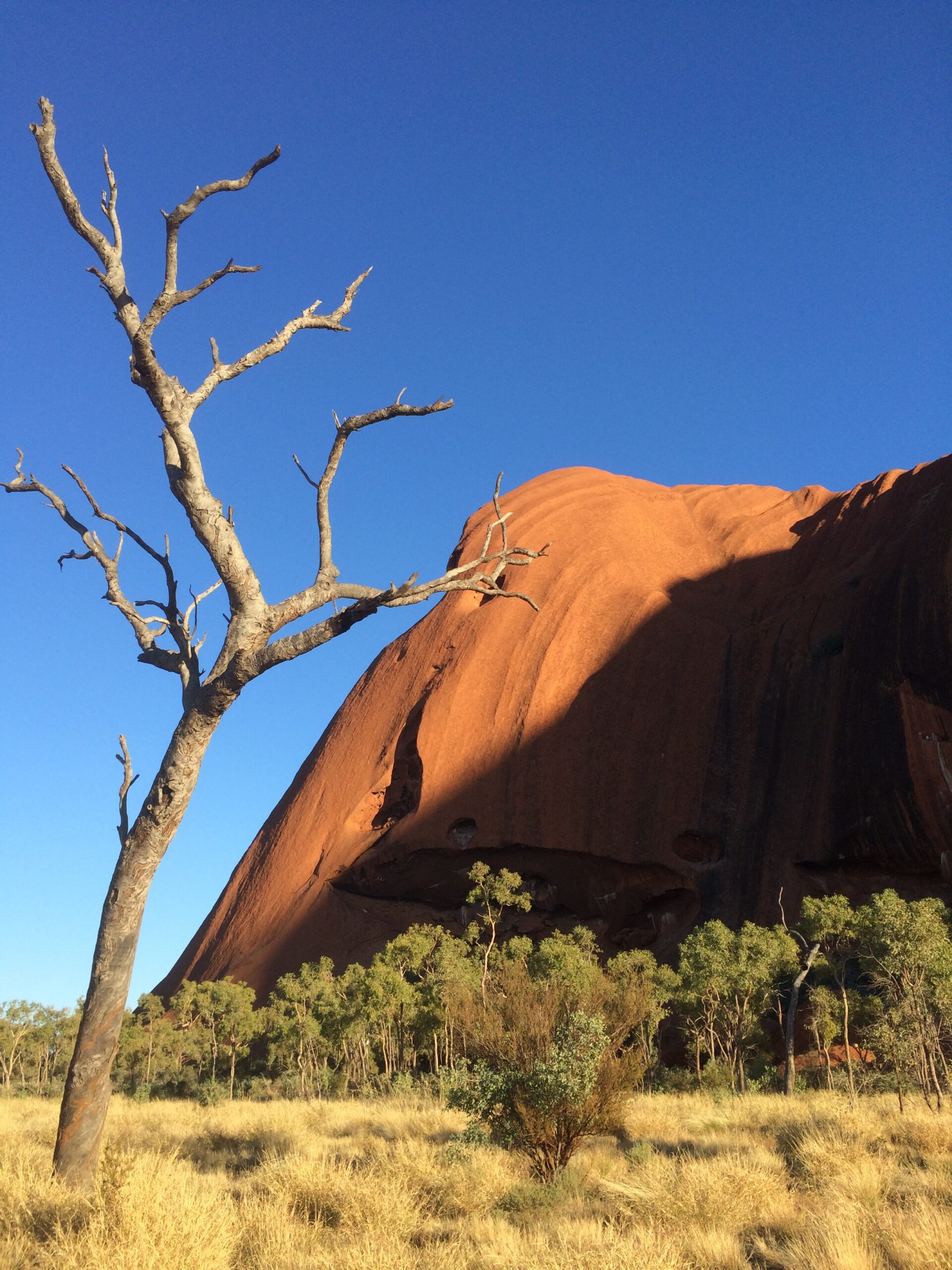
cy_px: 635
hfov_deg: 48.2
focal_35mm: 29
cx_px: 476
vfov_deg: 61.7
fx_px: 1063
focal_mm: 4.15
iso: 32
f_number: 2.2
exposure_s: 1/1026
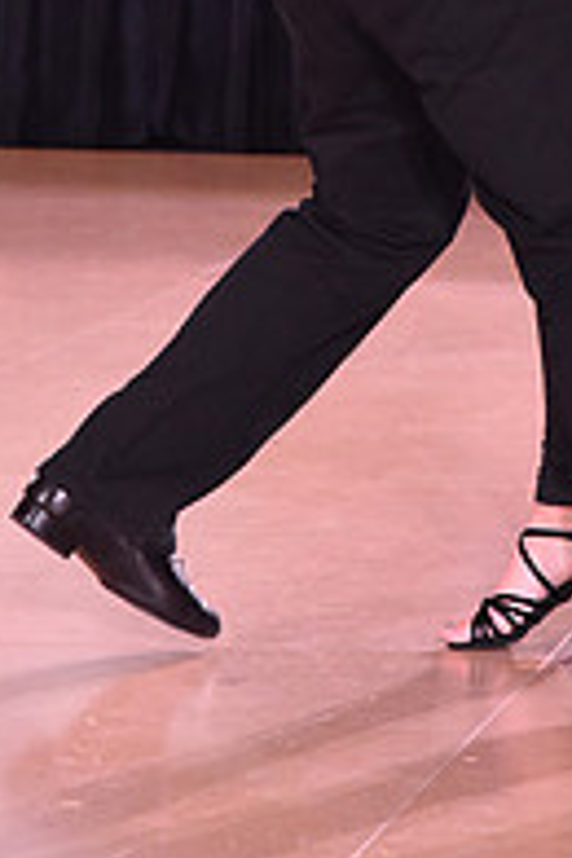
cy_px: -361
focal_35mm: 283
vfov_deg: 7.2
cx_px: 816
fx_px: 6744
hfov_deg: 4.8
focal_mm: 95
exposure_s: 1/250
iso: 2500
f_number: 6.3
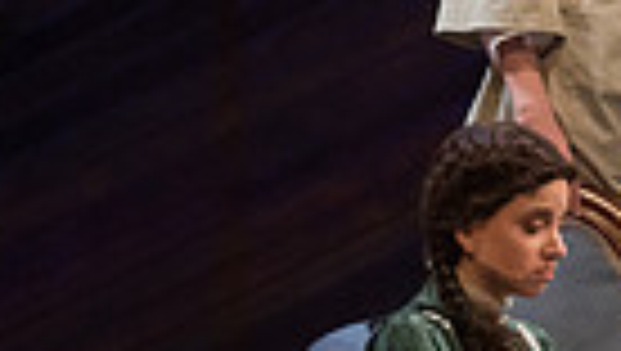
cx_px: 770
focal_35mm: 878
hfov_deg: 2.5
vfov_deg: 1.4
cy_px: 187
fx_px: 14474
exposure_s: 1/400
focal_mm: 200
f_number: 4
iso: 4000
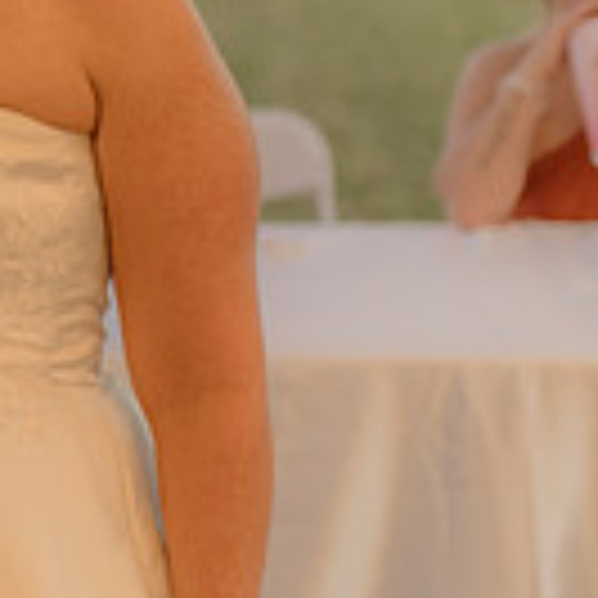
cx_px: -580
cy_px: -2
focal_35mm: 130
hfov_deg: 12.0
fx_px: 2541
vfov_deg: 13.2
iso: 500
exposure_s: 1/125
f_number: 1.4
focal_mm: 35
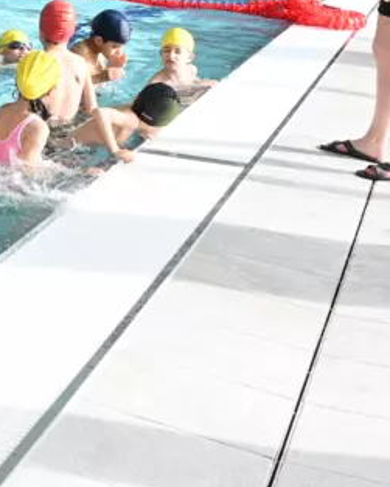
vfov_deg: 20.6
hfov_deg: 15.7
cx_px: -157
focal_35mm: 92
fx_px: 1325
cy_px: 124
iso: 400
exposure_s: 1/60
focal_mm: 20
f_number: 11
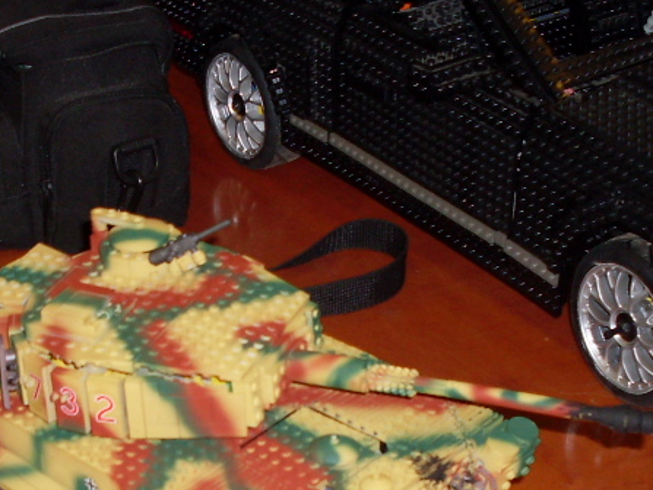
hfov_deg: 22.4
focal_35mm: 87
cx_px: 224
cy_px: 483
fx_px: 1641
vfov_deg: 16.6
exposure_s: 1/45
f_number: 2.8
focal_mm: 6.3
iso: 100
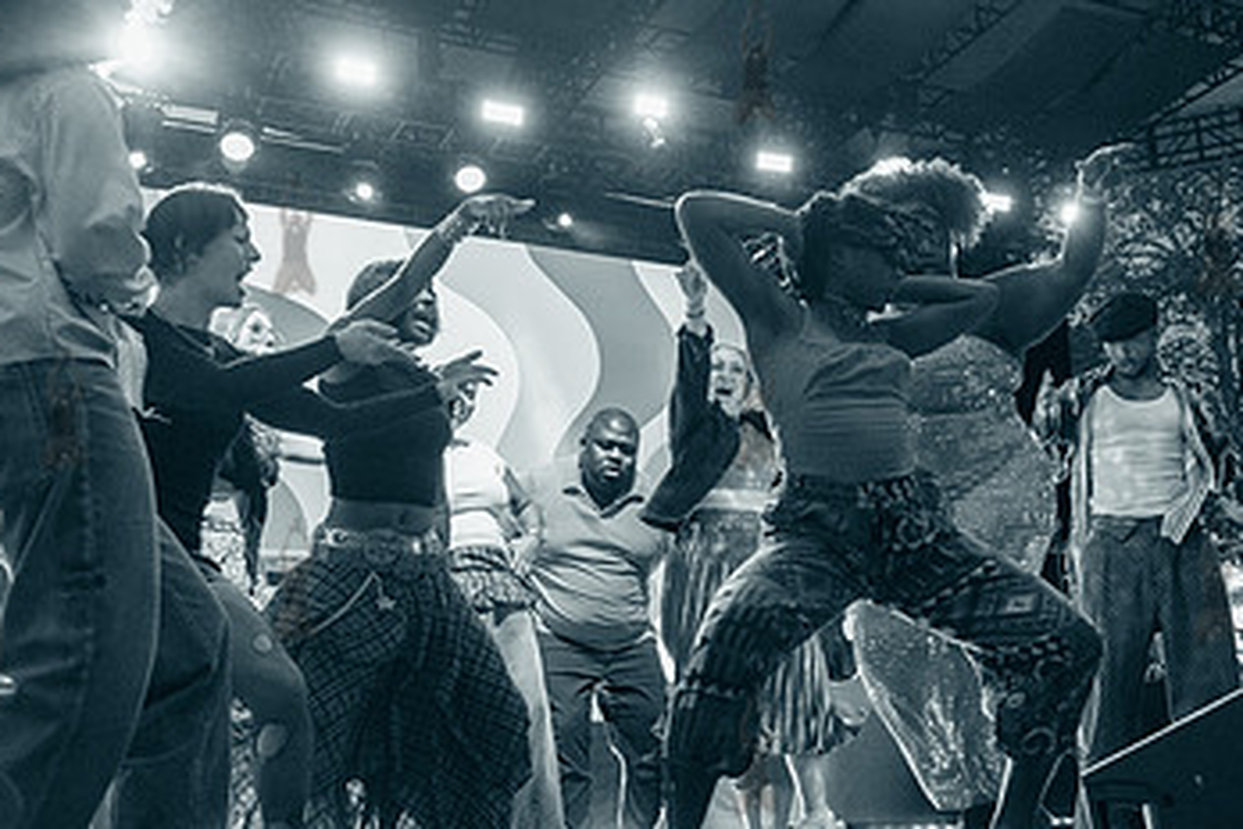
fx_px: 1485
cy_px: 408
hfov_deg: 45.0
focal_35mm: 43
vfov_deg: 31.2
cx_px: 797
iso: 6400
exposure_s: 1/320
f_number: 4
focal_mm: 24
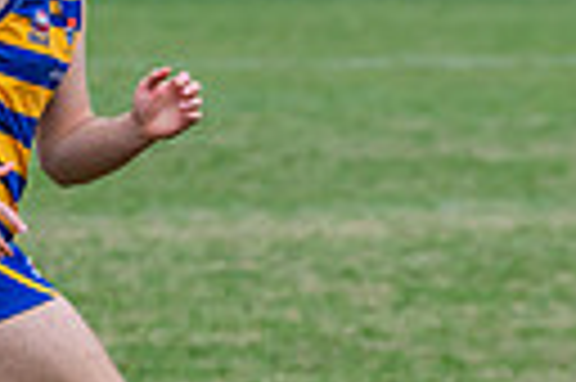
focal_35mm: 679
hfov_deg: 3.0
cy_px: 479
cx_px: 846
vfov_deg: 2.0
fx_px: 10850
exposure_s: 1/1600
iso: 800
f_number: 5
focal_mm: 150
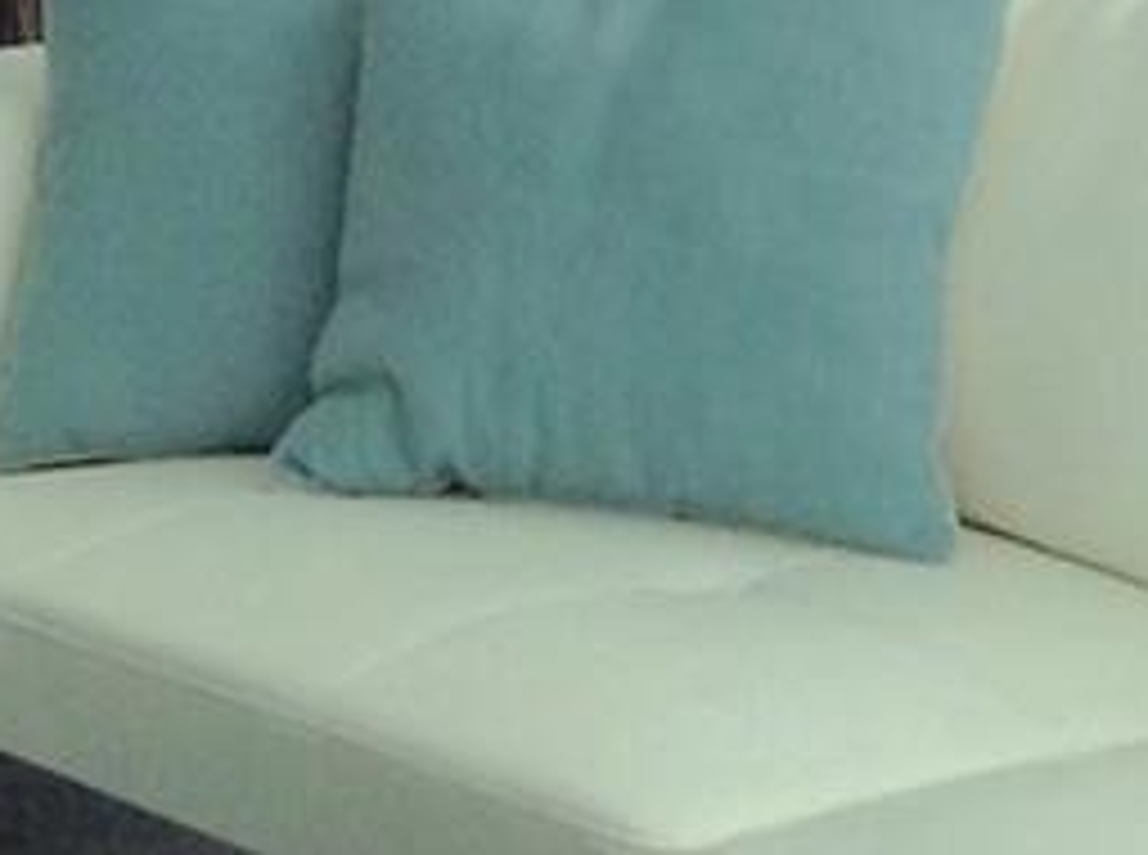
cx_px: -774
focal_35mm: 207
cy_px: 90
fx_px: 6849
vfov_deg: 7.1
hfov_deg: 9.2
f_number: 2.4
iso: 25
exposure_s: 1/245
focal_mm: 3.3
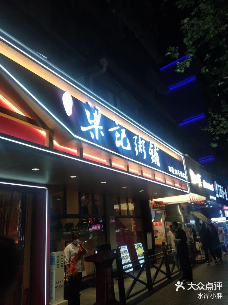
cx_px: 114
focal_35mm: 26
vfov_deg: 67.3
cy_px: 152
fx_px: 228
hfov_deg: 53.0
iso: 160
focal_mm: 3.81
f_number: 2.2
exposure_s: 1/50
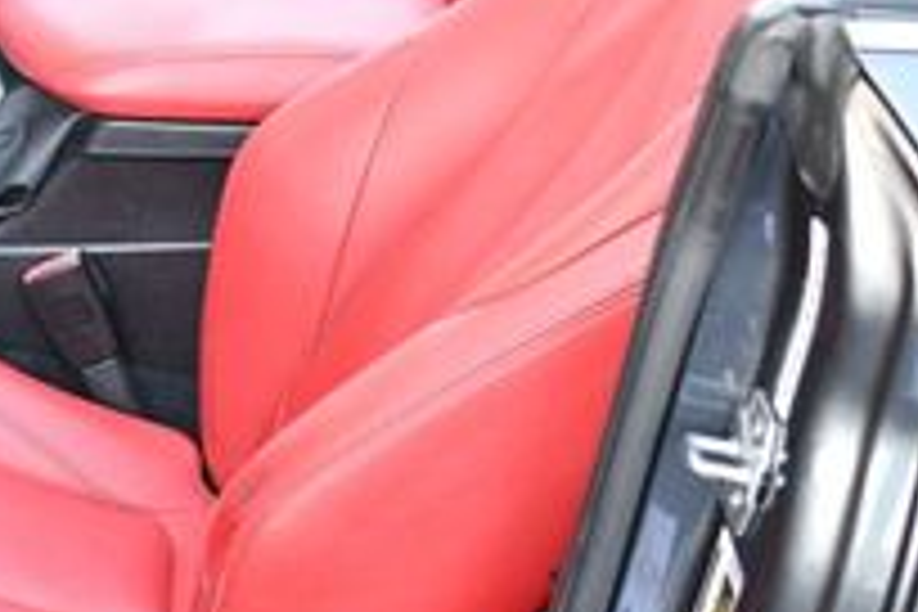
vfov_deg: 12.1
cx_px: -99
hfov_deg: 17.5
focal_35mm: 113
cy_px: 130
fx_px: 2881
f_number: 3.5
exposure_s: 1/160
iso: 800
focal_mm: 18
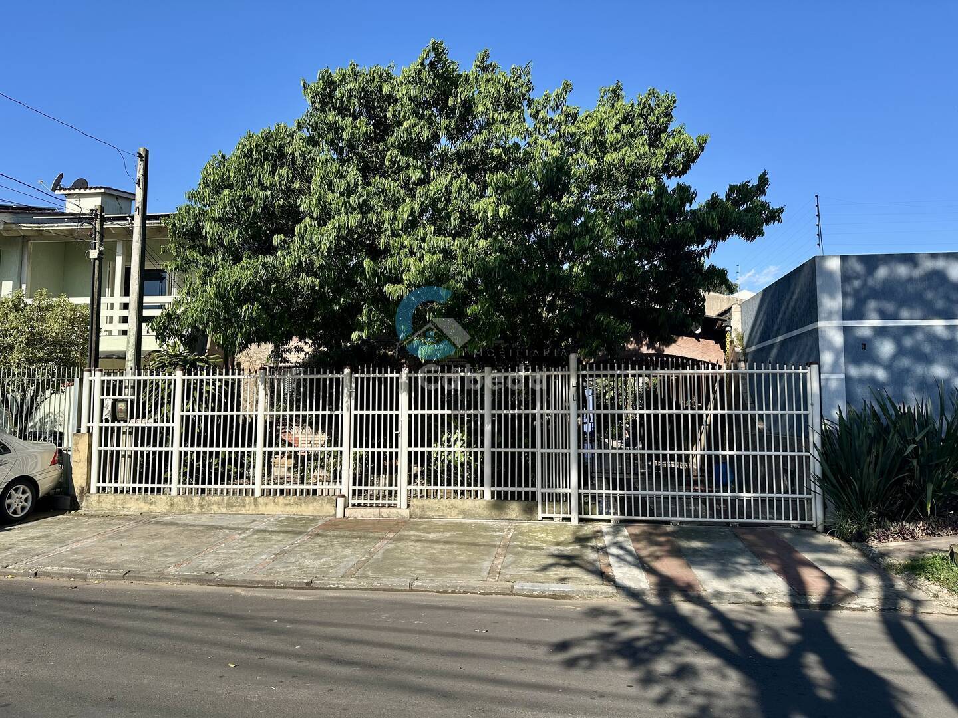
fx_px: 664
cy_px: 359
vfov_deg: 56.8
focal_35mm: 24
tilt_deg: +4.5
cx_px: 479
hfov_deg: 71.6
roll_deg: +0.0
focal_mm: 6.86
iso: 80
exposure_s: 1/2967
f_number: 1.78
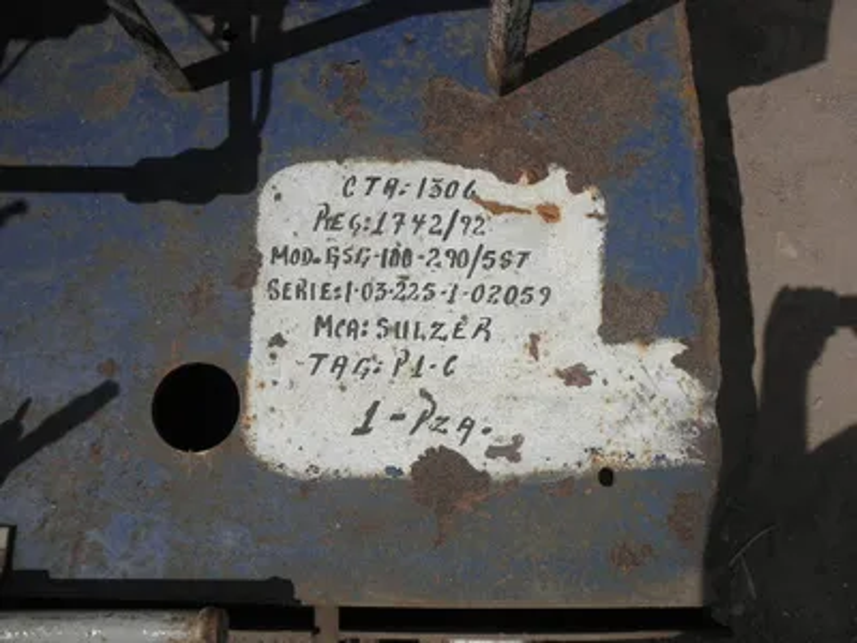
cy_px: 322
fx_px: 693
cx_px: 428
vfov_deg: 49.7
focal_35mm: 28
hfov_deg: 63.4
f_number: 8.5
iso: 64
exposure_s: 1/400
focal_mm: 5
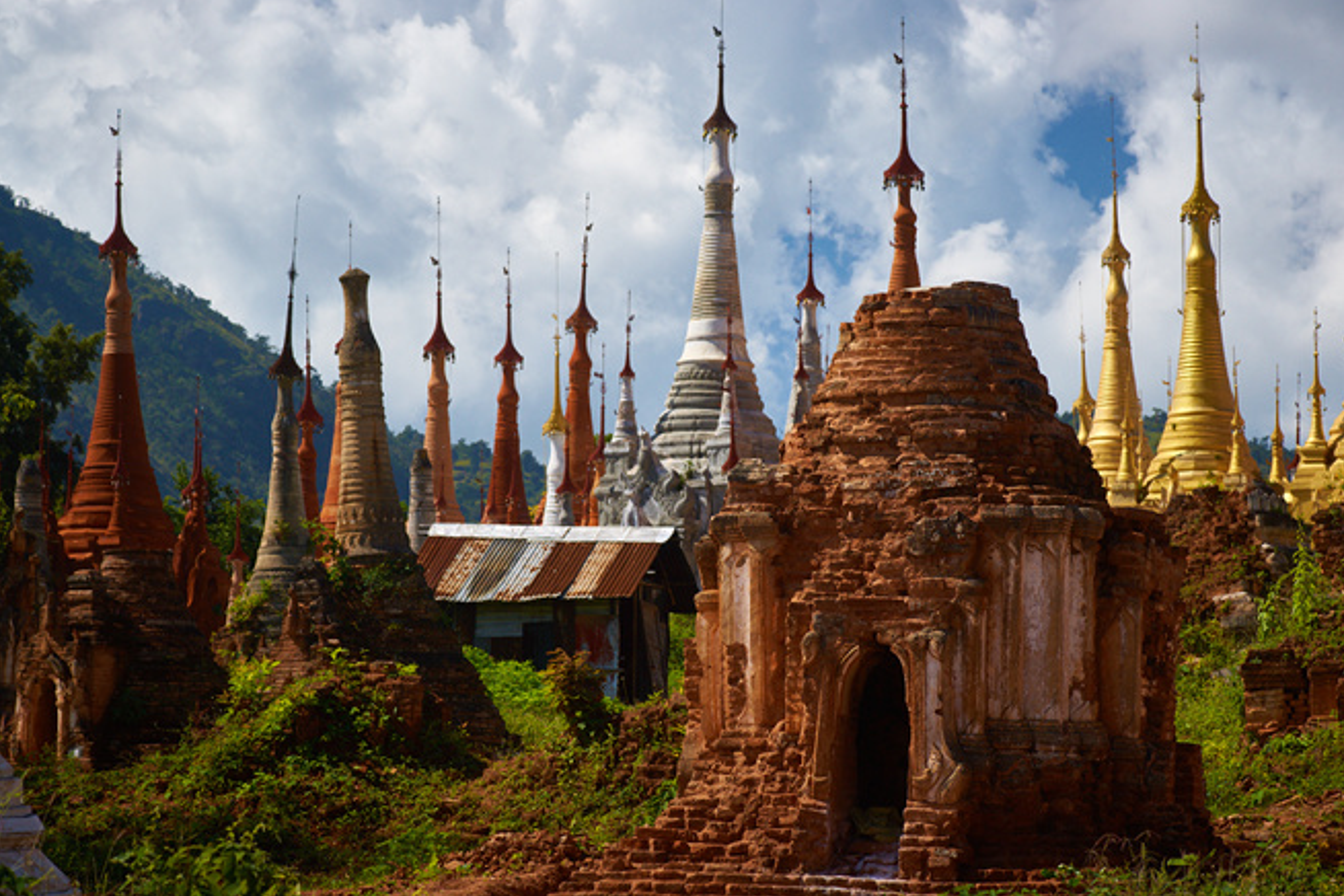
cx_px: 701
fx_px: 3994
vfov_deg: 12.8
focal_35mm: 107
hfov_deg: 19.1
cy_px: 424
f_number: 8
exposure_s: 1/250
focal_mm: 100
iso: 200
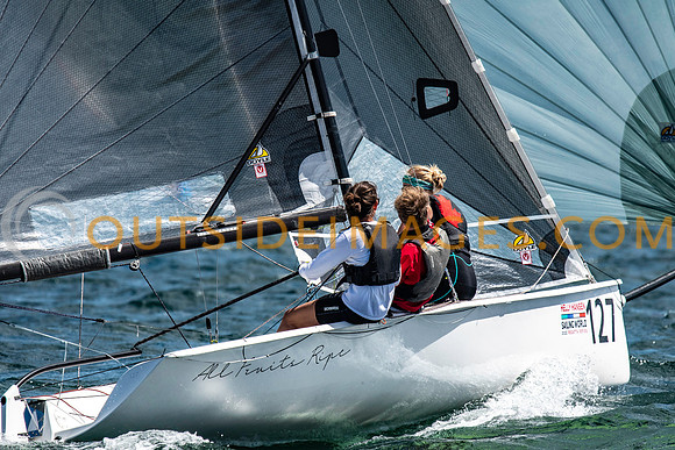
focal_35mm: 450
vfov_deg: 3.1
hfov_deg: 4.6
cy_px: 225
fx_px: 8439
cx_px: 338
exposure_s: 1/5000
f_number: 5
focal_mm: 300
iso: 500
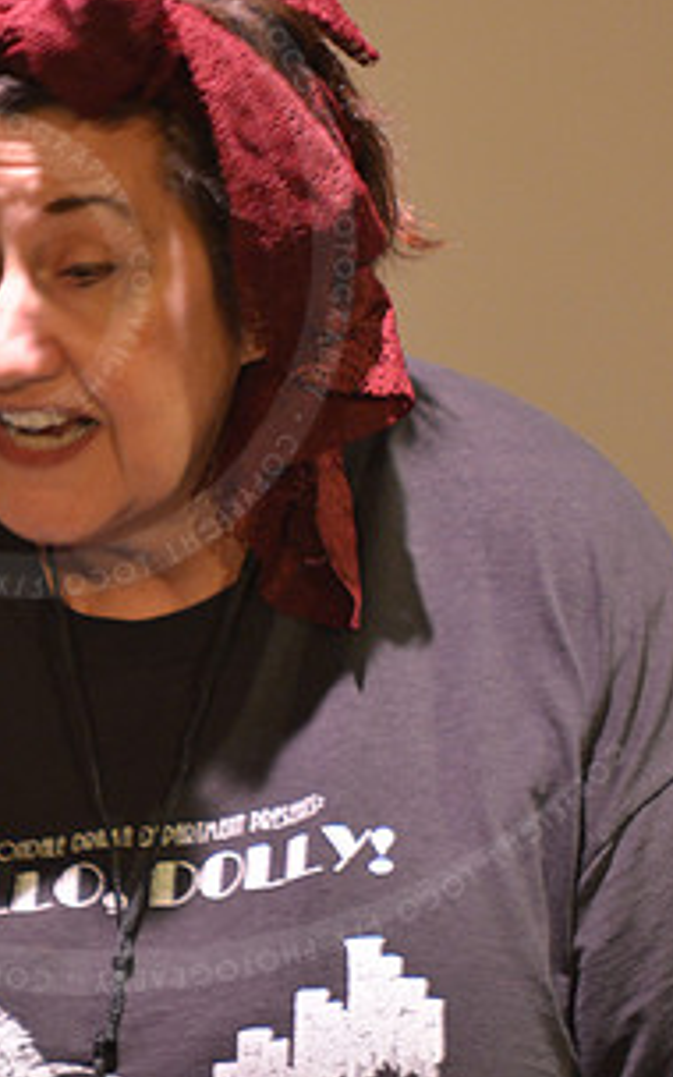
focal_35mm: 583
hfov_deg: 2.3
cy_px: 404
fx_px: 17109
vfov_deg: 3.6
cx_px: 43
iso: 1250
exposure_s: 1/60
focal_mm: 200
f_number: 2.8
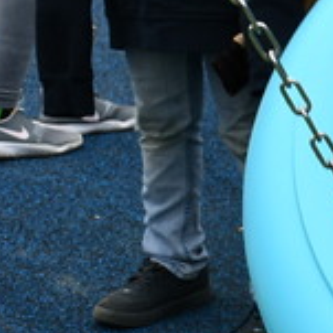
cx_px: 891
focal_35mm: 225
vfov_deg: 7.8
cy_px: 250
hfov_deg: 7.2
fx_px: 2449
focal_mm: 26
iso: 200
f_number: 6.3
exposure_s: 1/250
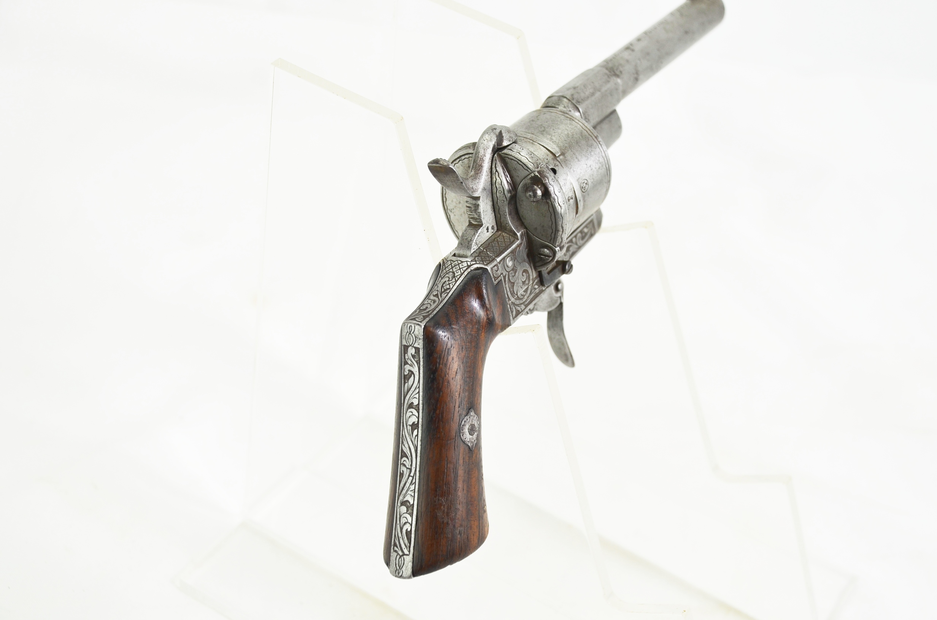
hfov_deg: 30.6
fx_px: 1714
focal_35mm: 66
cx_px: 468
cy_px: 310
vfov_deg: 20.5
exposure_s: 1/125
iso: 220
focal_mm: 44
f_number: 5.6
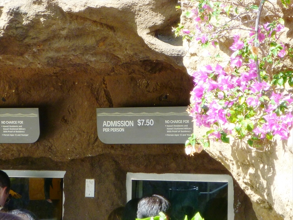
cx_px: 146
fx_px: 1693
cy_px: 110
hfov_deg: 9.9
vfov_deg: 7.4
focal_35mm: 200
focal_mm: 22.8
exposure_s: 1/125
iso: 160
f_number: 5.9
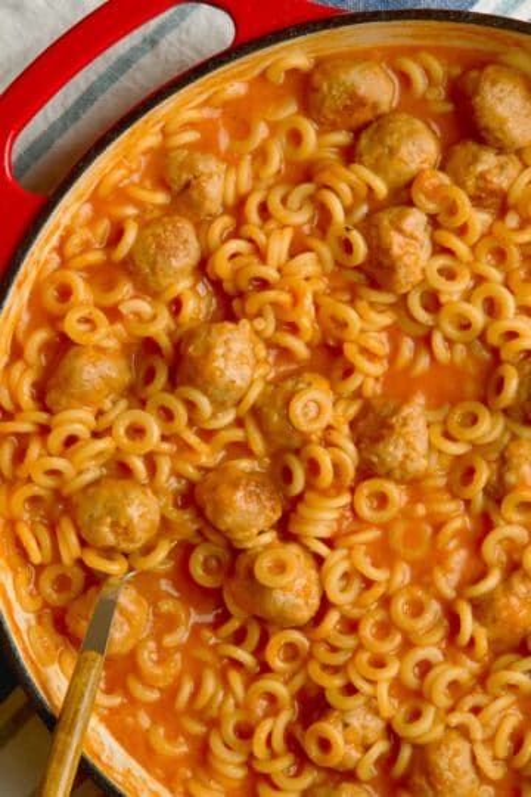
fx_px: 1880
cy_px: 398
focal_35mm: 85
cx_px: 266
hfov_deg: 16.1
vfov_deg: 23.9
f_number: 11
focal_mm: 85
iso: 2500
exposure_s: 1/160
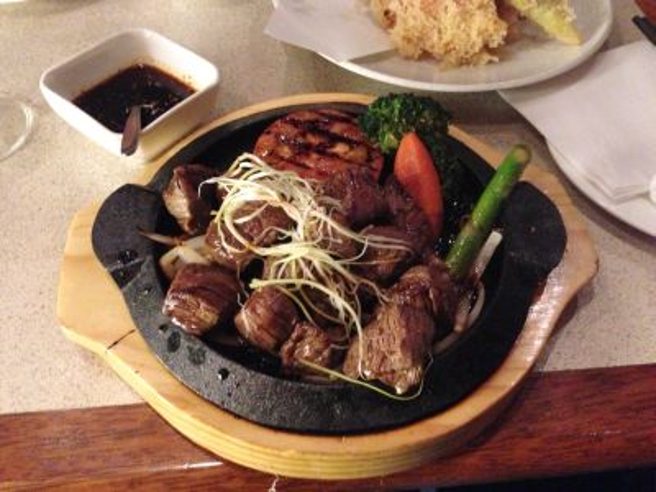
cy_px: 246
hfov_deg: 55.4
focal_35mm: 33
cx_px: 328
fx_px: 625
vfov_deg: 42.9
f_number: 2.4
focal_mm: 4.13
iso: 800
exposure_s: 1/15
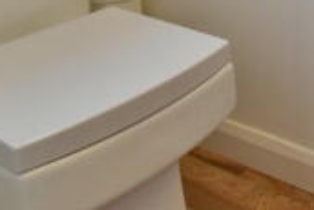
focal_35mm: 57
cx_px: 485
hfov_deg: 25.3
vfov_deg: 18.6
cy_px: -165
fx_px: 498
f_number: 8
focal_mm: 10
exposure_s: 1/5
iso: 400
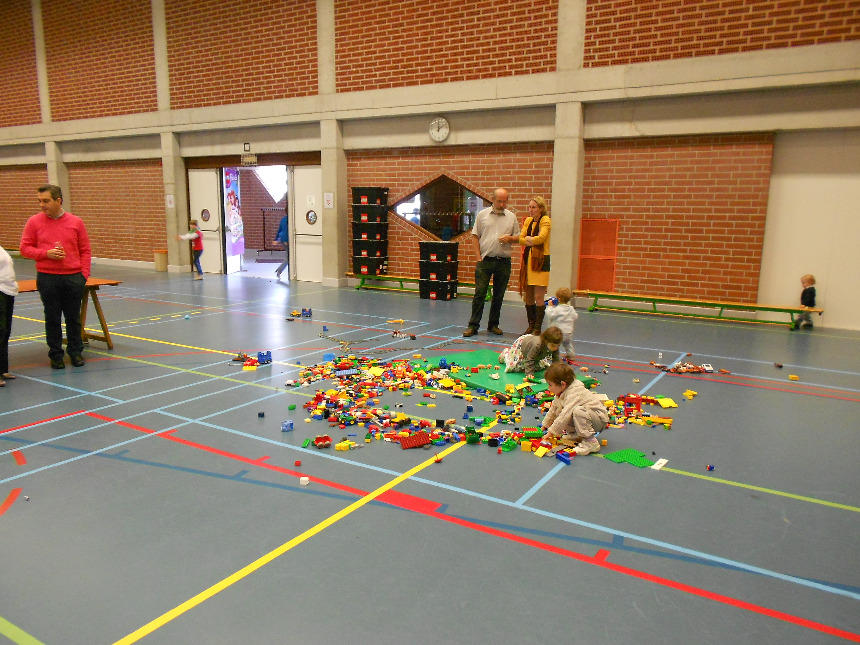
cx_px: 430
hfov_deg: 67.3
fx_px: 646
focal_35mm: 26
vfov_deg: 53.1
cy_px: 322
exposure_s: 1/25
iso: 400
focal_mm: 4.6
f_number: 3.2
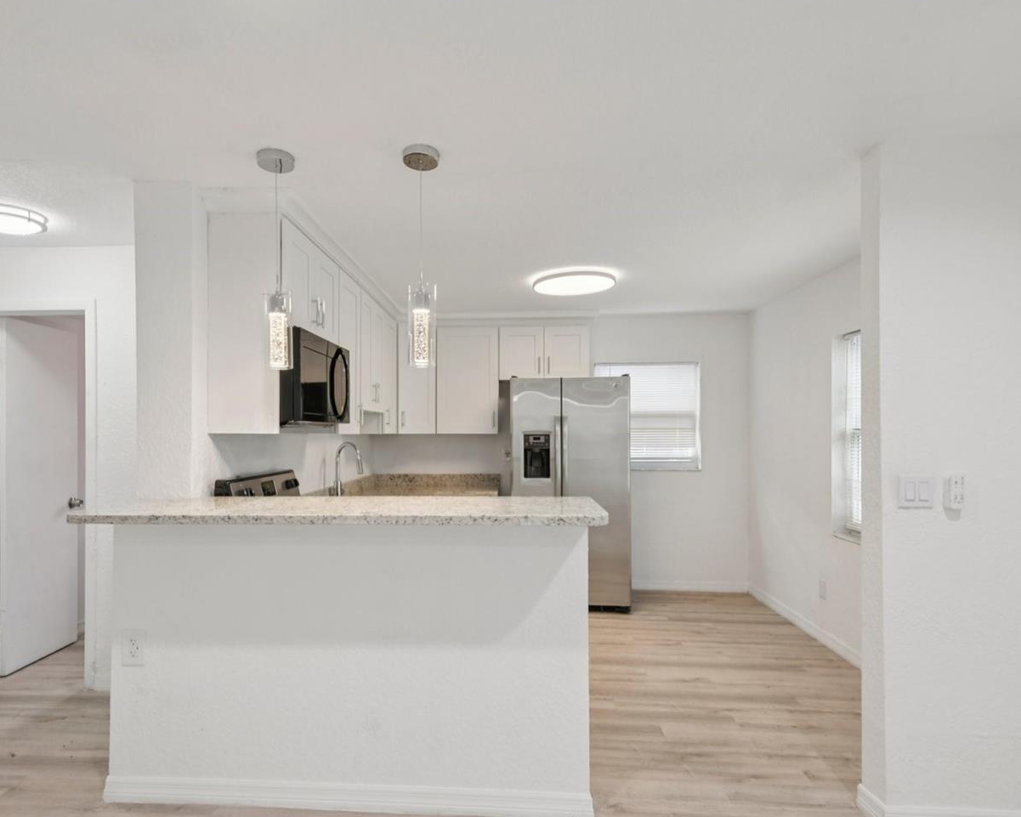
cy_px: 441
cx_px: 464
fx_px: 604
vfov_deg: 68.0
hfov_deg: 80.2
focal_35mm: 20
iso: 400
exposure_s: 1/30
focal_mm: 16
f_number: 8
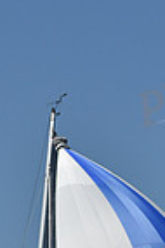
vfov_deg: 6.1
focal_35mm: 333
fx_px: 2295
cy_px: 357
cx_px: 50
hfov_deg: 4.1
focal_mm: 82
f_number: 10
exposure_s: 1/1250
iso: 250
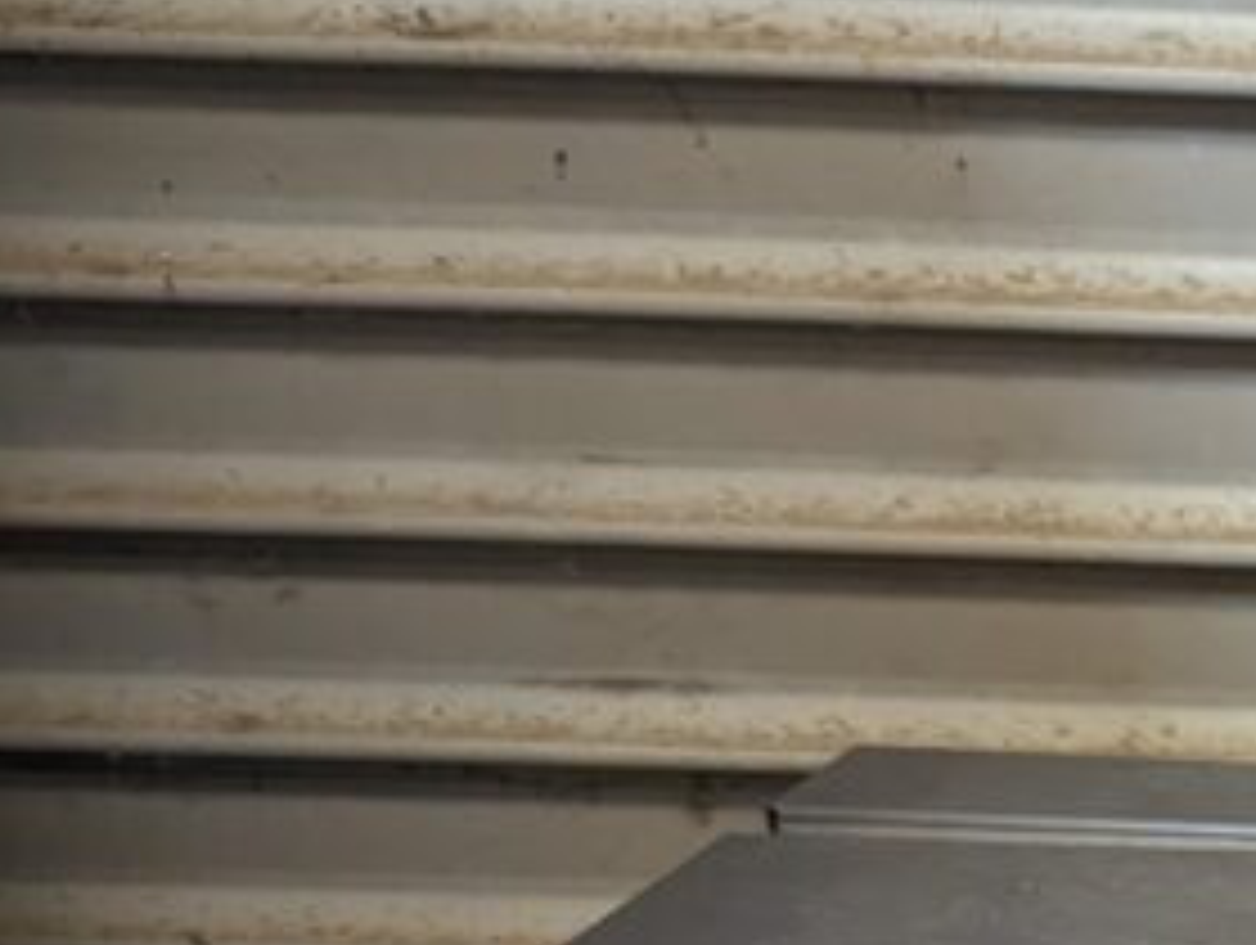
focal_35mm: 88
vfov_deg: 15.9
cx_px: 2228
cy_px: 1267
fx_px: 3197
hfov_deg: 18.0
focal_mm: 6.81
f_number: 1.85
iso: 982
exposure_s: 1/100
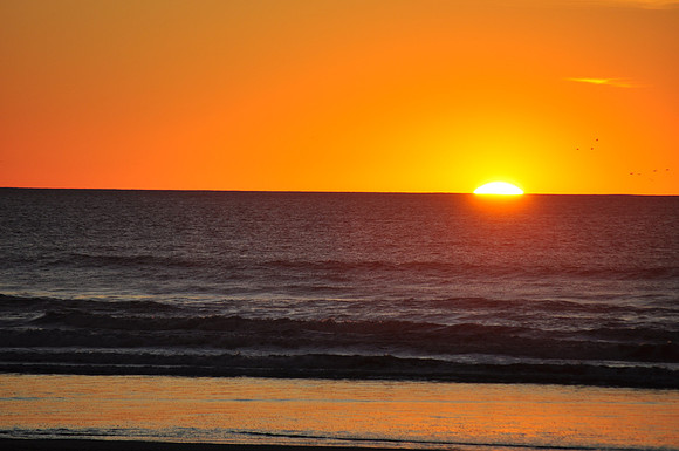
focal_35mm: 300
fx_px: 5650
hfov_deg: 6.9
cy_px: 226
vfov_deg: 4.6
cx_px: 340
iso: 200
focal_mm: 200
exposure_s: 1/800
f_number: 7.1
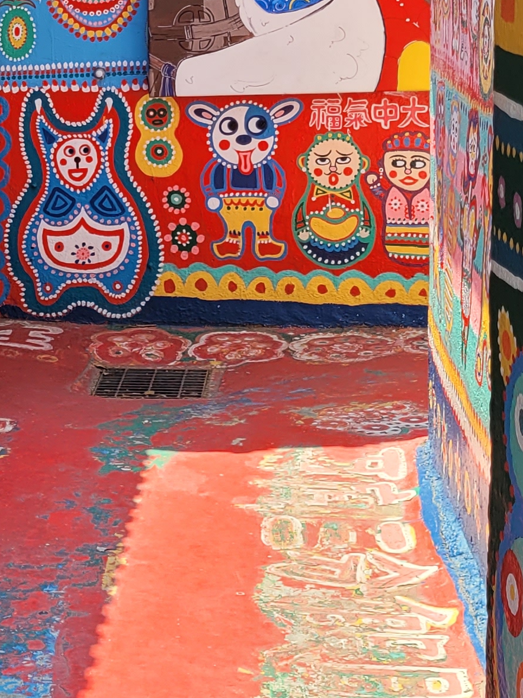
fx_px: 1794
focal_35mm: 89
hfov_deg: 15.8
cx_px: -135
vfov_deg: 22.0
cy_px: 278
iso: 40
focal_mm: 5.4
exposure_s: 1/666
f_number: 1.8
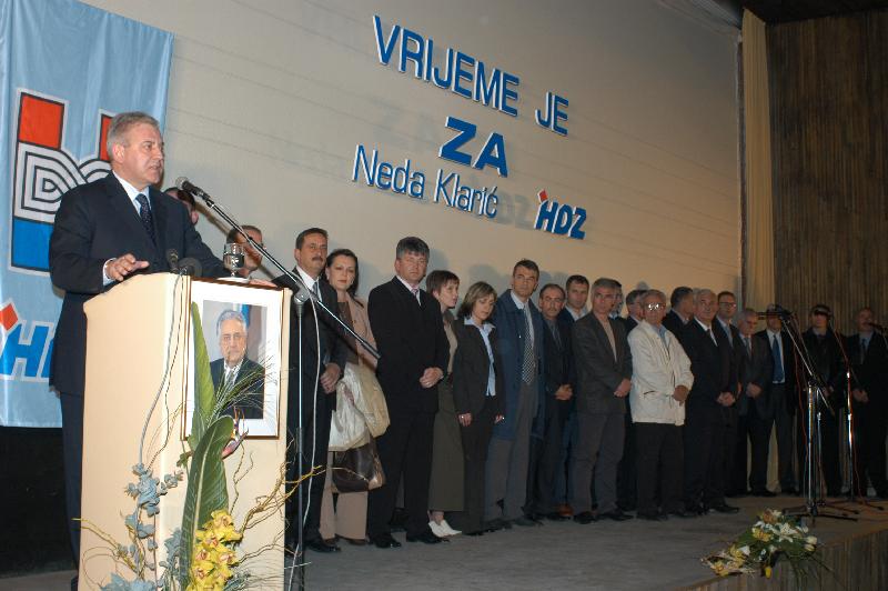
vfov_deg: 31.8
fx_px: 1035
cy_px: 296
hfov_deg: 46.4
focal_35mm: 42
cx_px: 444
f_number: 5.6
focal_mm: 28
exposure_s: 1/60
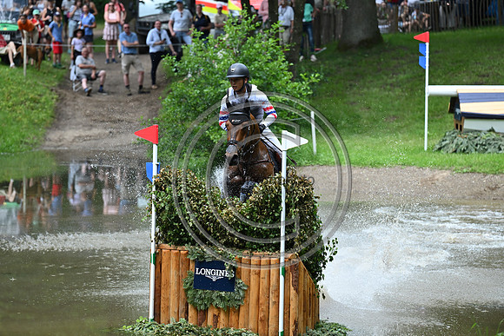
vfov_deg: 6.9
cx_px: 252
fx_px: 2801
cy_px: 168
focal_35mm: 200
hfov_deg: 10.3
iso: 640
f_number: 4.5
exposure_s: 1/1250
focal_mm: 200
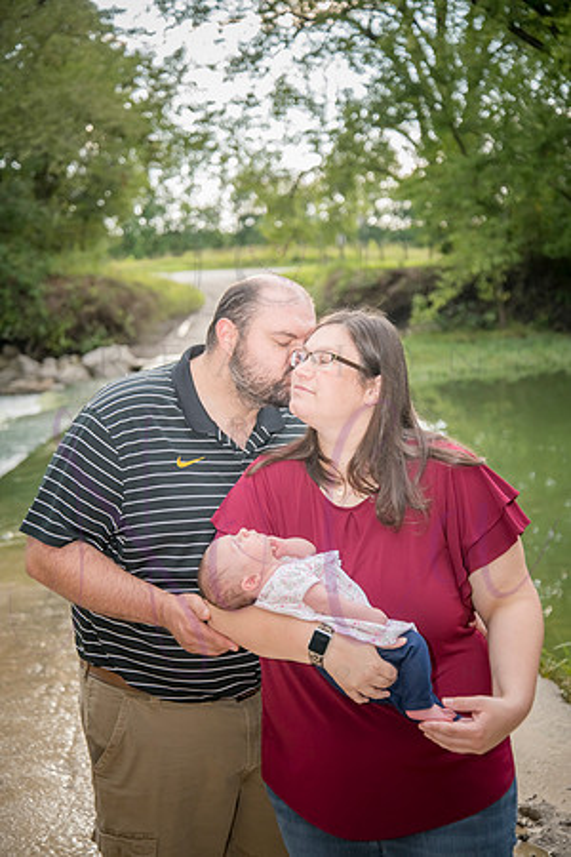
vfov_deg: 32.4
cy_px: 428
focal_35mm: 62
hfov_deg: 21.9
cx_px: 286
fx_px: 1475
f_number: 4.5
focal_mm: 62
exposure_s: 1/250
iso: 400
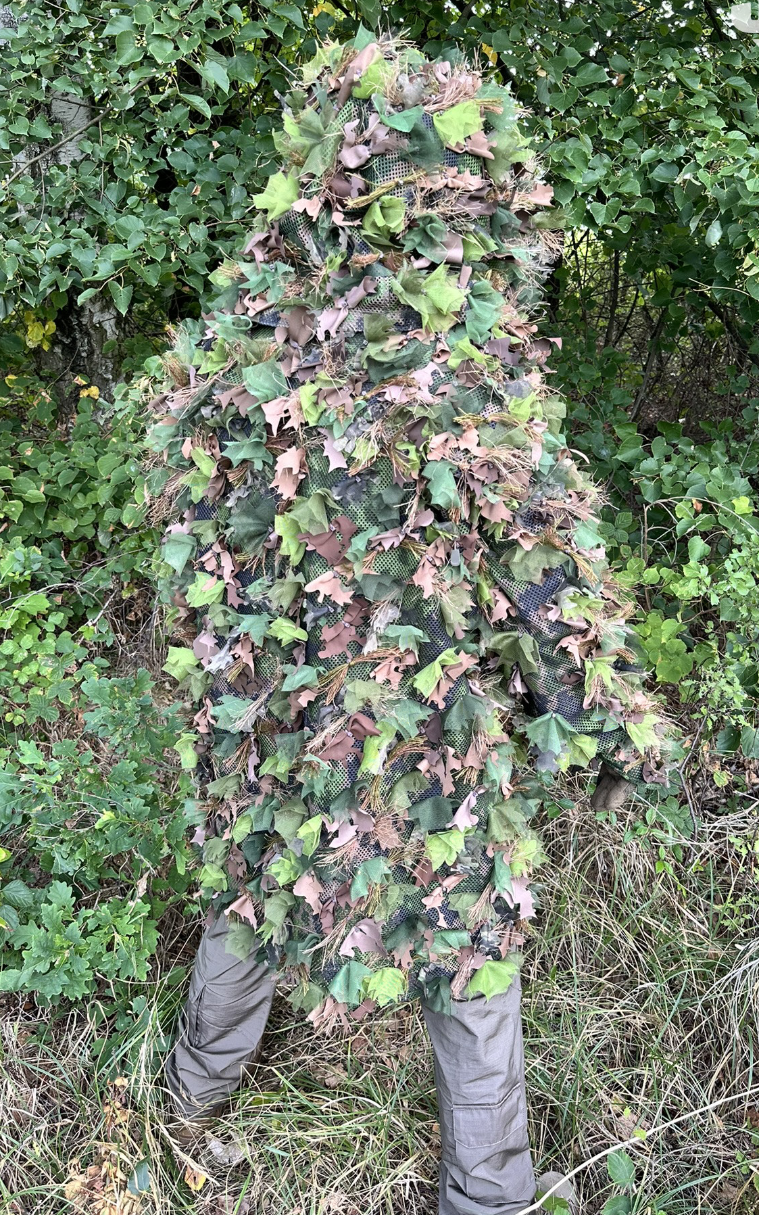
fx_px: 960
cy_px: 571
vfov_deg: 64.6
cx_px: 409
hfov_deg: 43.1
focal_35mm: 29
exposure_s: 1/121
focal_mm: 6.9
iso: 80
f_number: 1.8
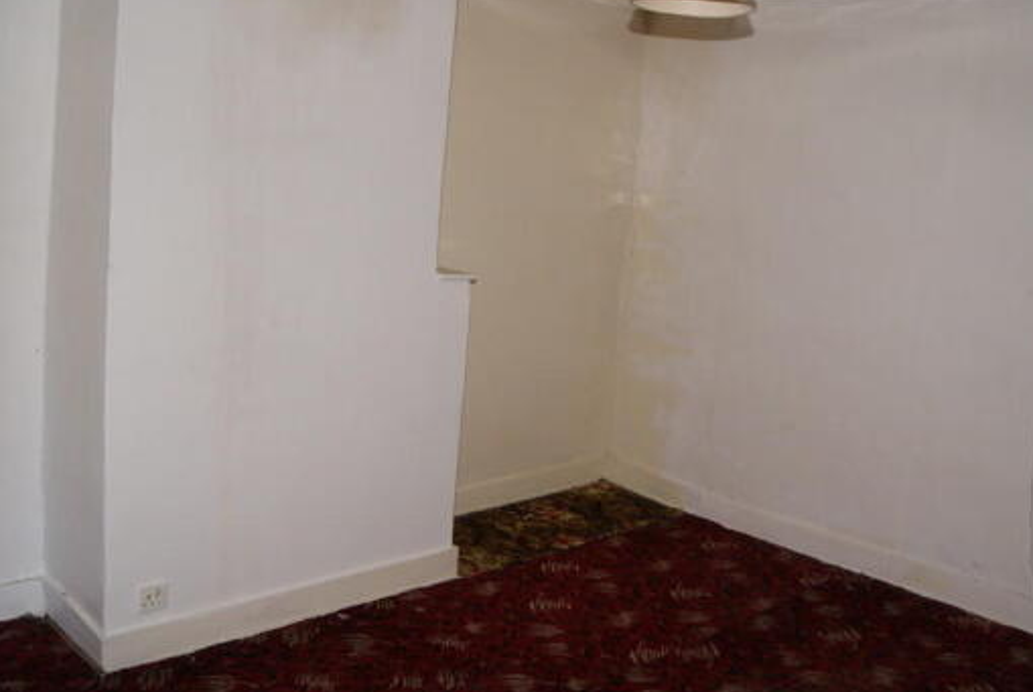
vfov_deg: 27.0
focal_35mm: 50
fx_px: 1437
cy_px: 289
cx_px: 549
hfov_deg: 39.5
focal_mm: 26
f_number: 5.6
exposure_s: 1/60
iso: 400
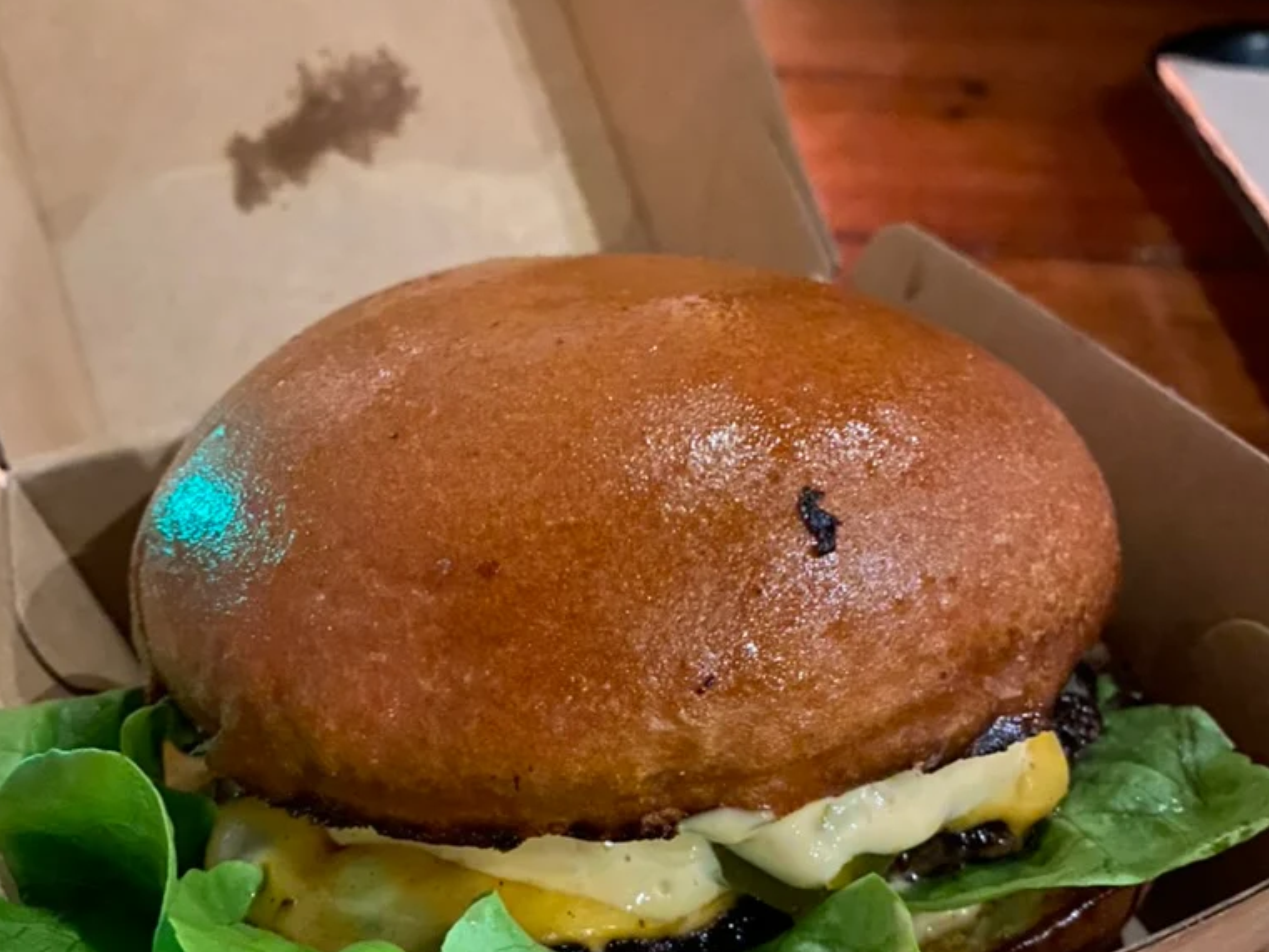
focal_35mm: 35
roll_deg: +1.9
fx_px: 1283
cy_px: 664
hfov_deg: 52.6
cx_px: 632
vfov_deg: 40.0
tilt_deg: -39.7
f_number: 1.8
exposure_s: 1/4
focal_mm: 4.25
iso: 800
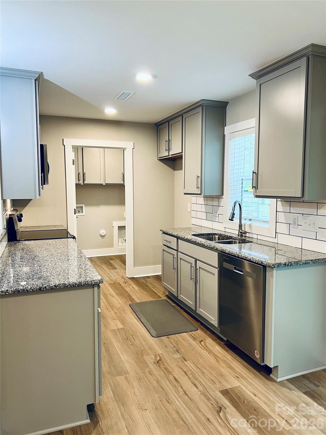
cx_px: 163
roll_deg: +0.3
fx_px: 326
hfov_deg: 53.1
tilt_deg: -4.9
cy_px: 218
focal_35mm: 26
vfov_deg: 67.3
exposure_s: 1/60
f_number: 1.5
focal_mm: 5.7
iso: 100
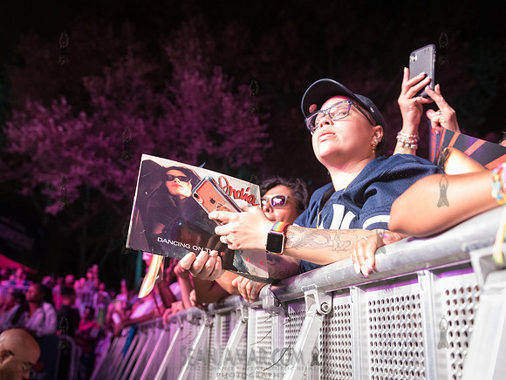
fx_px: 493
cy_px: 219
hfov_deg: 54.3
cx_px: 238
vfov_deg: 42.1
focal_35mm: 34
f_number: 3.2
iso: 5000
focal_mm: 27
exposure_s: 1/125
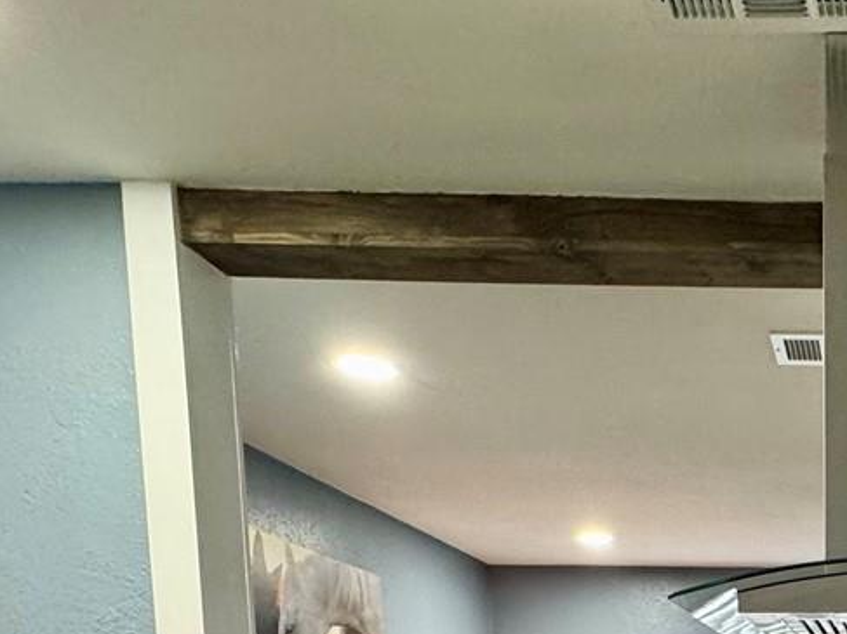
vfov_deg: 25.0
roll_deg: +0.9
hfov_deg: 35.9
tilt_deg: -7.3
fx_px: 1125
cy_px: 924
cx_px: 904
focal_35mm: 46
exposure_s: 1/60
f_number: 2.2
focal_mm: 2.22
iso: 250
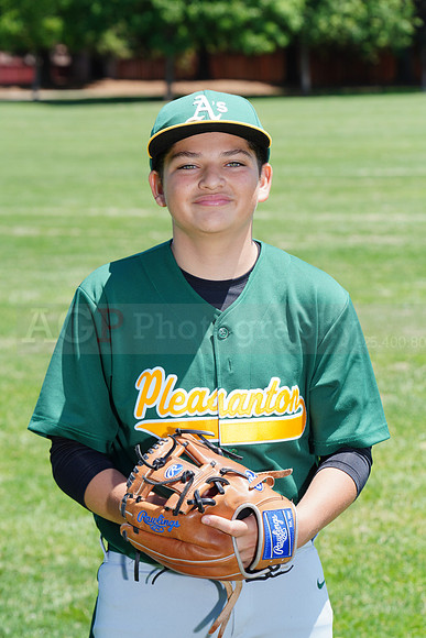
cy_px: 319
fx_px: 2625
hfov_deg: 9.3
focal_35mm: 148
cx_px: 213
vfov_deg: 13.9
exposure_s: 1/200
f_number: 10
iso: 200
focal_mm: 148
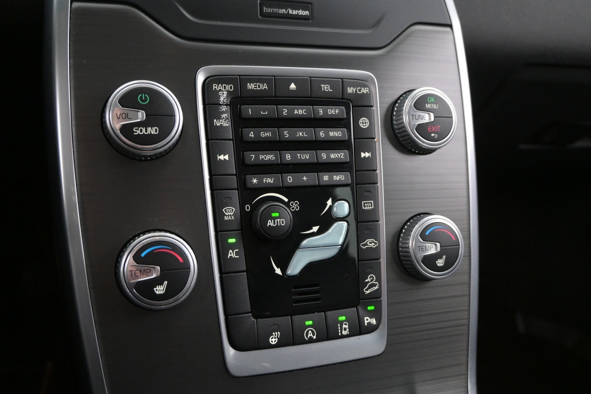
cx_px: 290
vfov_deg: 39.4
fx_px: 551
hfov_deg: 56.4
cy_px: 198
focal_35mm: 34
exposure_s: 1/30
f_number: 4
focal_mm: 21
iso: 3200
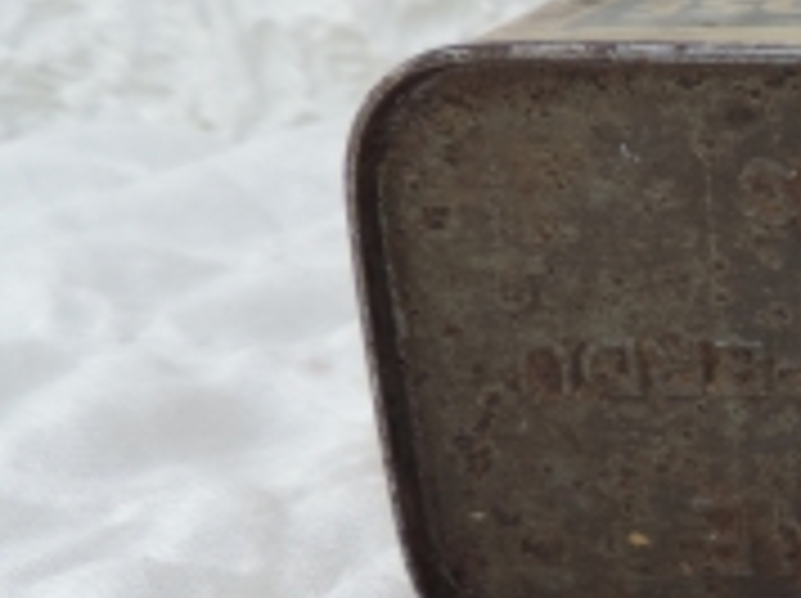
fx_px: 1872
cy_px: 369
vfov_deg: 18.1
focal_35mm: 81
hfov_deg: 19.9
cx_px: 1296
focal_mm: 4.3
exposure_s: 1/640
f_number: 3
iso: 80
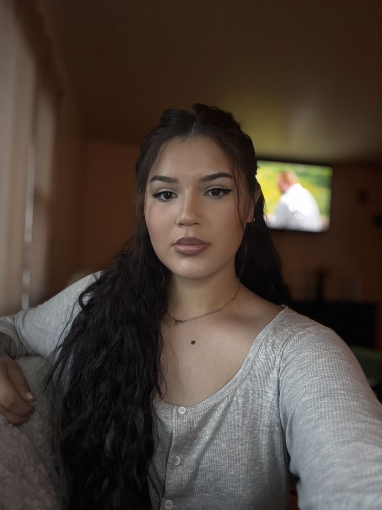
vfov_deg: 73.9
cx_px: 191
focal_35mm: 23
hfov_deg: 58.9
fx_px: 338
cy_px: 255
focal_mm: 2.69
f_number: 1.9
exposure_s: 1/30
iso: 400
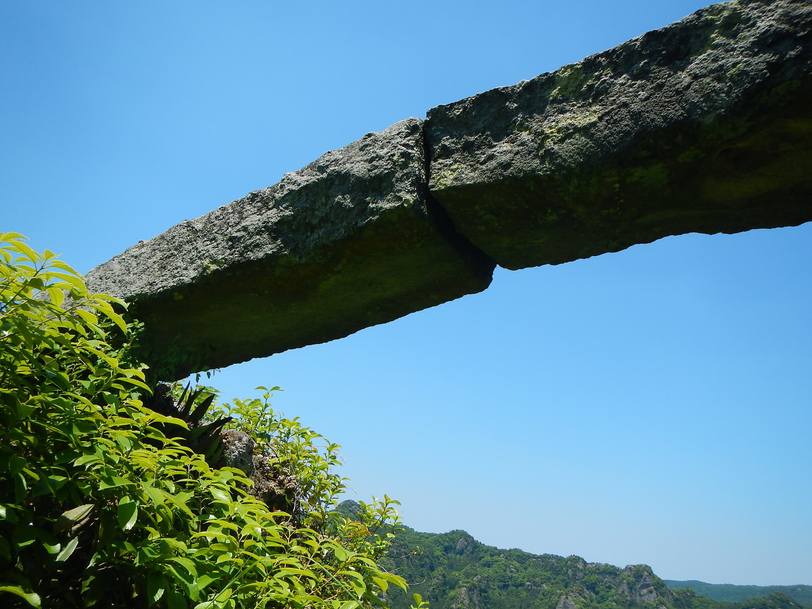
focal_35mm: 28
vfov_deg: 49.7
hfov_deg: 63.4
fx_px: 657
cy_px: 304
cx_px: 406
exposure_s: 1/800
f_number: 3.9
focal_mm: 5
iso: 125
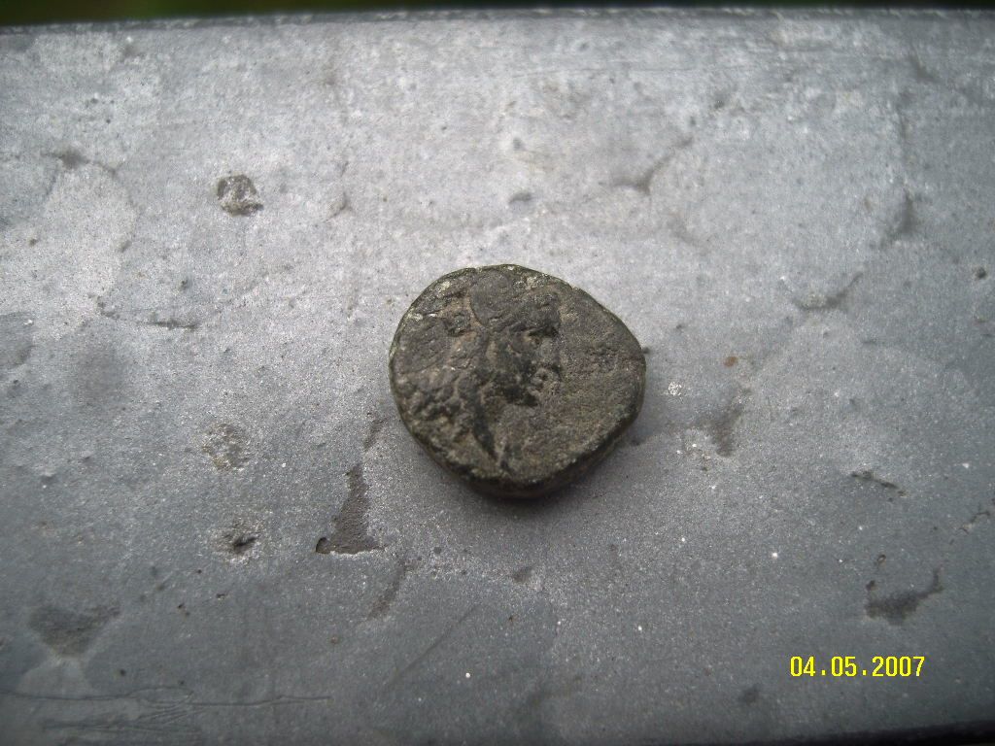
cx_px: 498
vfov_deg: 41.8
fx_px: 977
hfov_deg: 54.0
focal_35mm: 34
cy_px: 373
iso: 100
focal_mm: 7.3
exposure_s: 1/125
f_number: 7
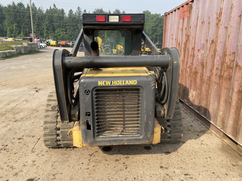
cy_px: 90
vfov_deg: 53.1
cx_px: 121
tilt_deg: -14.8
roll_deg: -2.9
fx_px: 182
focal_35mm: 26
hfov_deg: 67.3
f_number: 1.8
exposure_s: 1/1193
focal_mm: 4.25
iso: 32
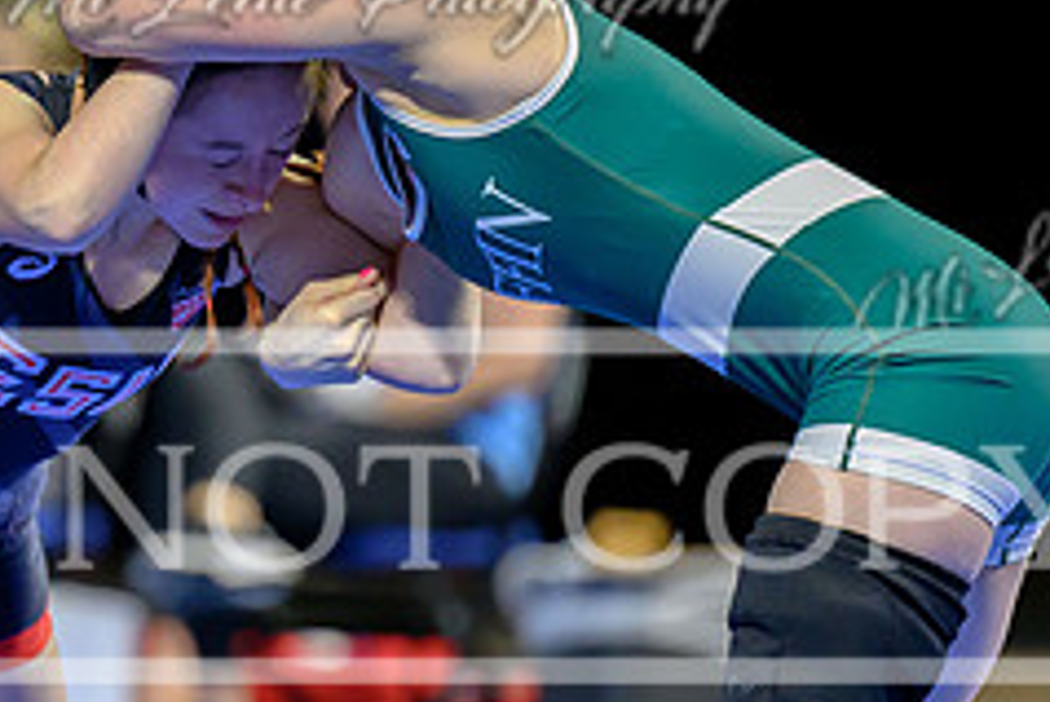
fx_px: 15730
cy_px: 492
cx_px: 219
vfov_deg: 2.6
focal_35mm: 539
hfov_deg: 3.8
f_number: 2.8
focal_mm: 200
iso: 3200
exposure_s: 1/800
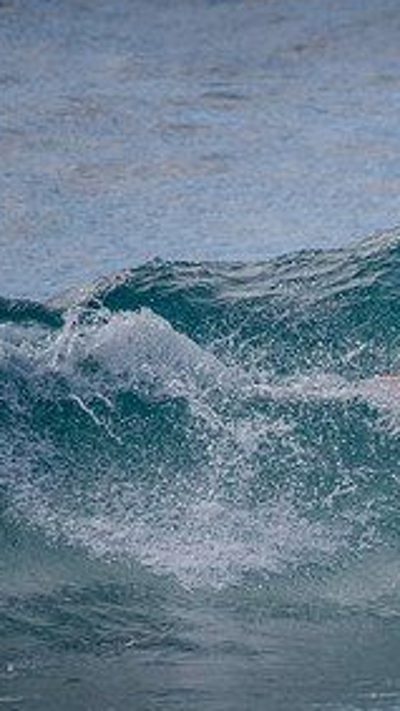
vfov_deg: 1.6
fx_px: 24893
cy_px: 386
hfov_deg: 0.9
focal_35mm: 1319
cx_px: 527
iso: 110
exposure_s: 1/2000
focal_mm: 500
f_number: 5.6
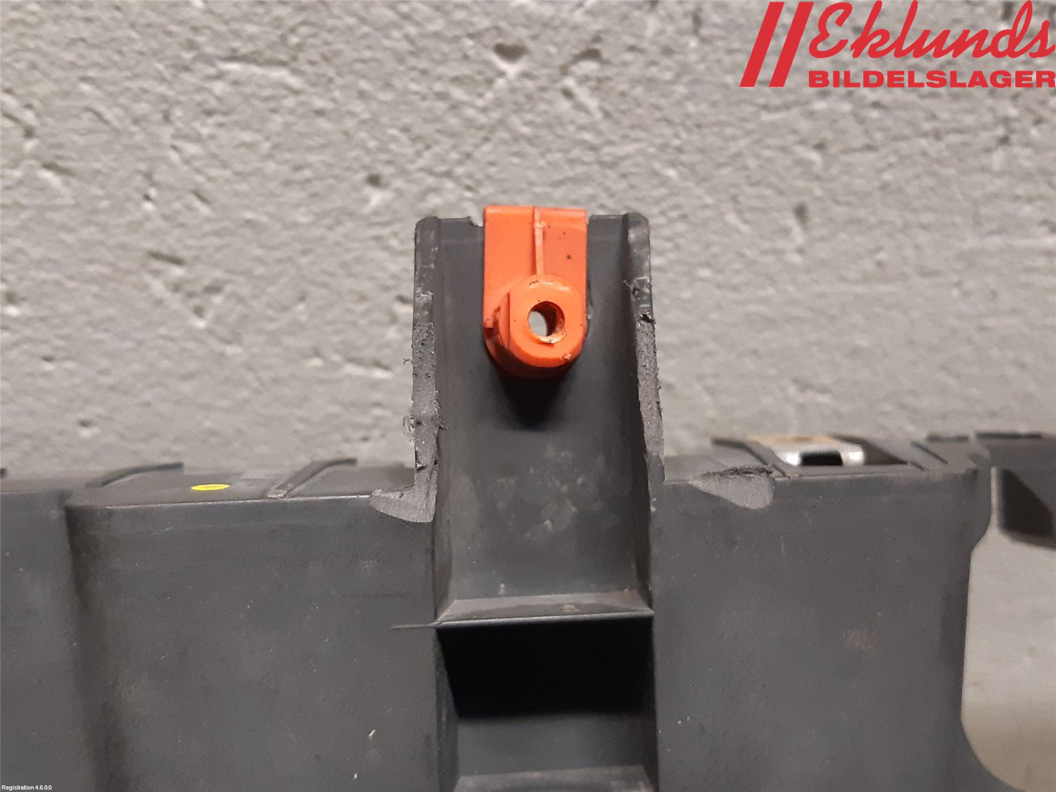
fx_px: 793
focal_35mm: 26
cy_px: 396
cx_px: 528
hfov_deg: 67.3
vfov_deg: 53.1
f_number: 1.7
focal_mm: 3.93
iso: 250
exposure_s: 1/33
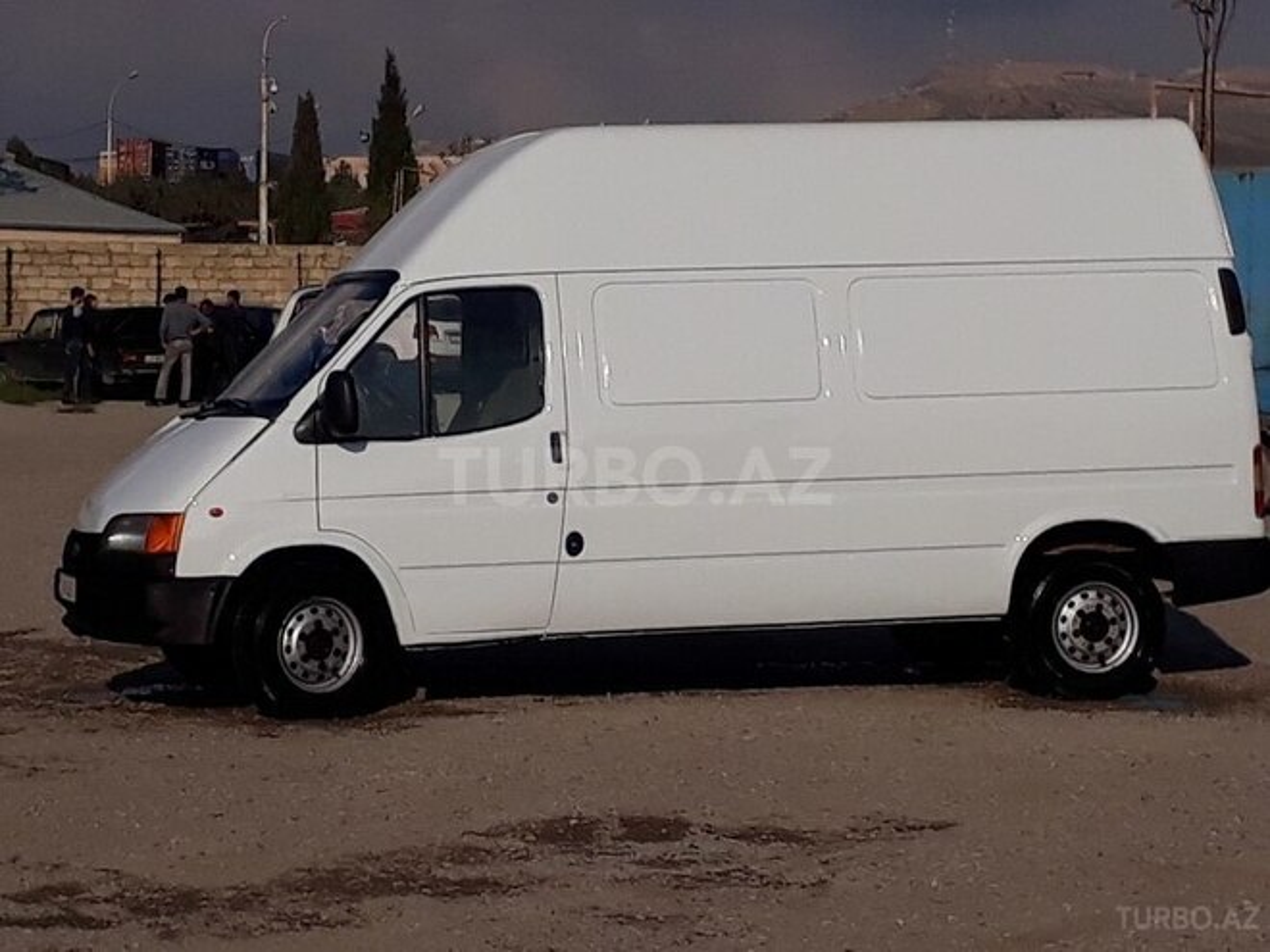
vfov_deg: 51.4
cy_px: 476
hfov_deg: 65.3
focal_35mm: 27
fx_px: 991
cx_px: 635
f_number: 1.9
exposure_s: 1/6711
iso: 40
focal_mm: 3.6
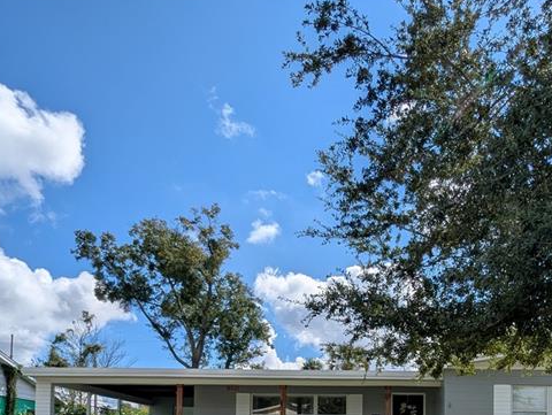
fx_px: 543
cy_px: 431
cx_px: 347
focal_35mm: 34
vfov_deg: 36.8
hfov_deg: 53.3
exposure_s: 1/2632
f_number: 2.2
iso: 48
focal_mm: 2.35
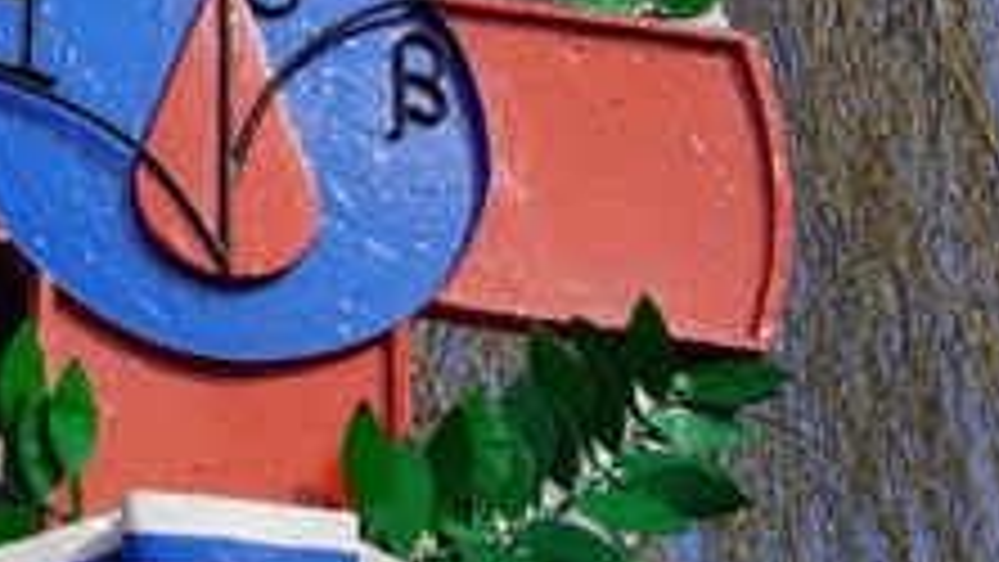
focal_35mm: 228
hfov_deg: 9.4
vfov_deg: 5.3
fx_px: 6035
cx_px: 223
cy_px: -144
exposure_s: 1/160
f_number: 11
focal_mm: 43
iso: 100
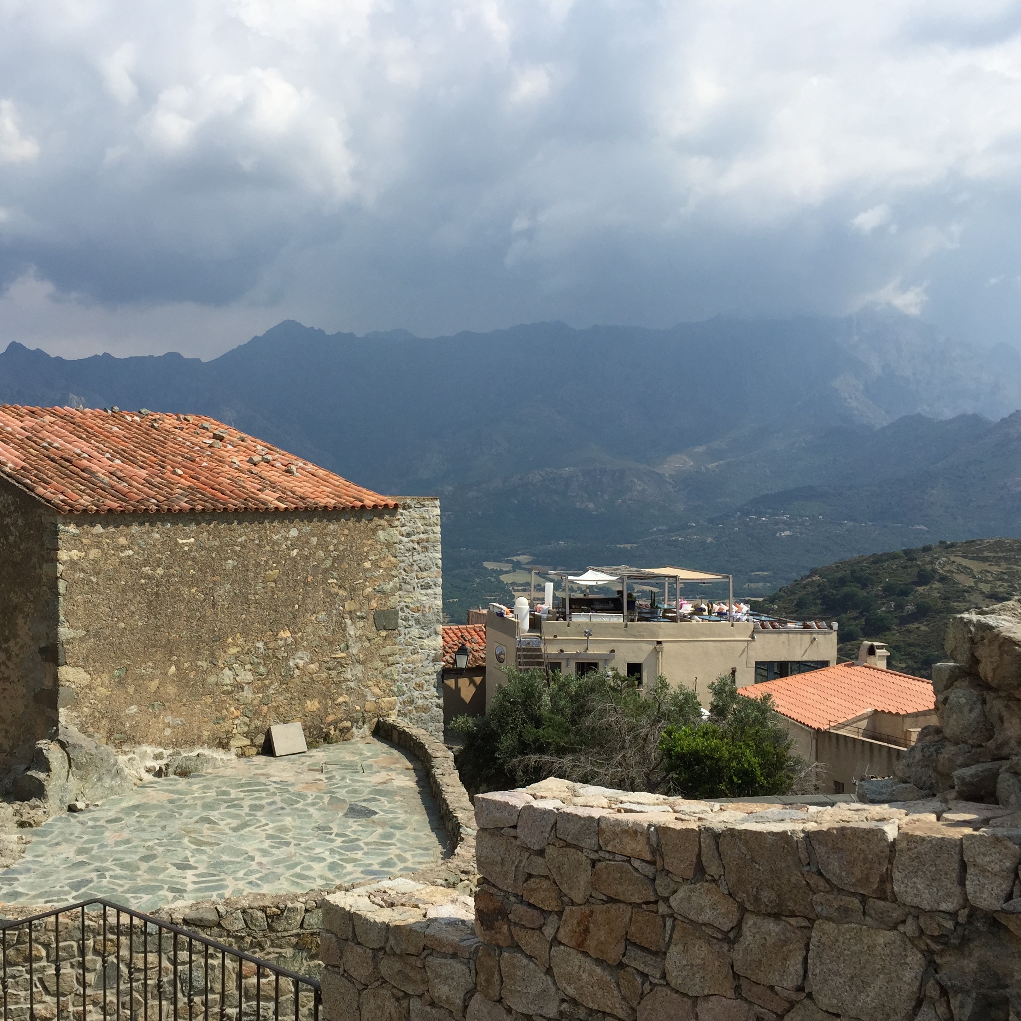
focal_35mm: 35
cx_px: 396
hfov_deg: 46.9
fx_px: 1168
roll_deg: -1.9
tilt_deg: -0.5
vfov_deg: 47.2
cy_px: 510
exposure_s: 1/3597
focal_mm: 4.15
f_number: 2.2
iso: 32
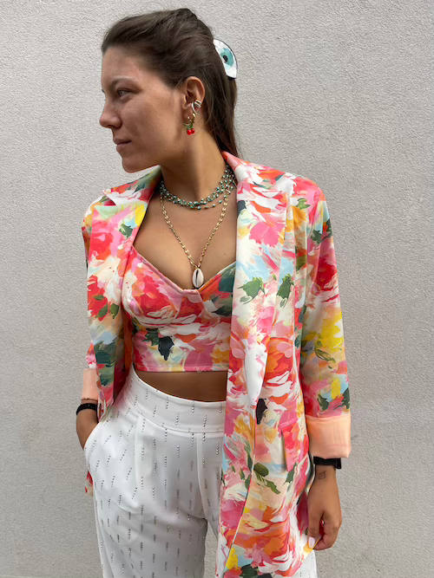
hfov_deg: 54.9
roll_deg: +5.4
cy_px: 289
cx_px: 217
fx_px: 418
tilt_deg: -9.7
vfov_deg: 69.4
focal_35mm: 25
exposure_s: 1/578
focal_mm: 5.1
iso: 32
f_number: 1.6
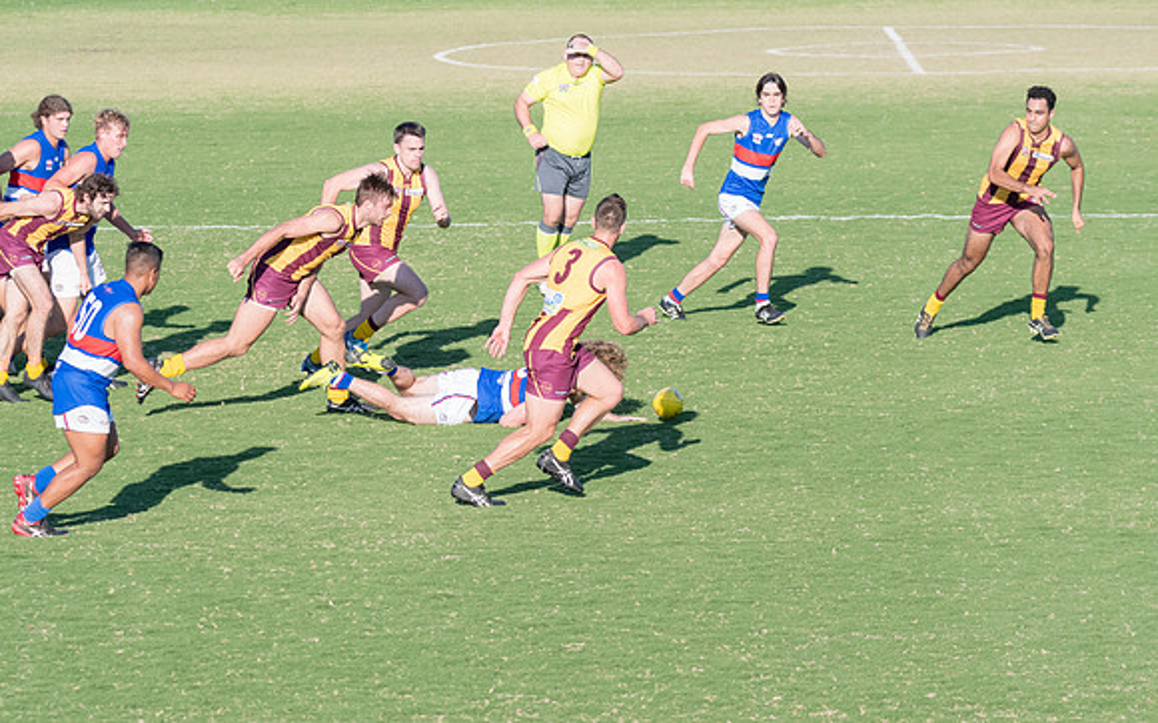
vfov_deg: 5.4
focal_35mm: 245
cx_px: 579
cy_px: 386
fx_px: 7716
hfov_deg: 8.6
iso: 800
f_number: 7.1
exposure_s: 1/2000
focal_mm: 160
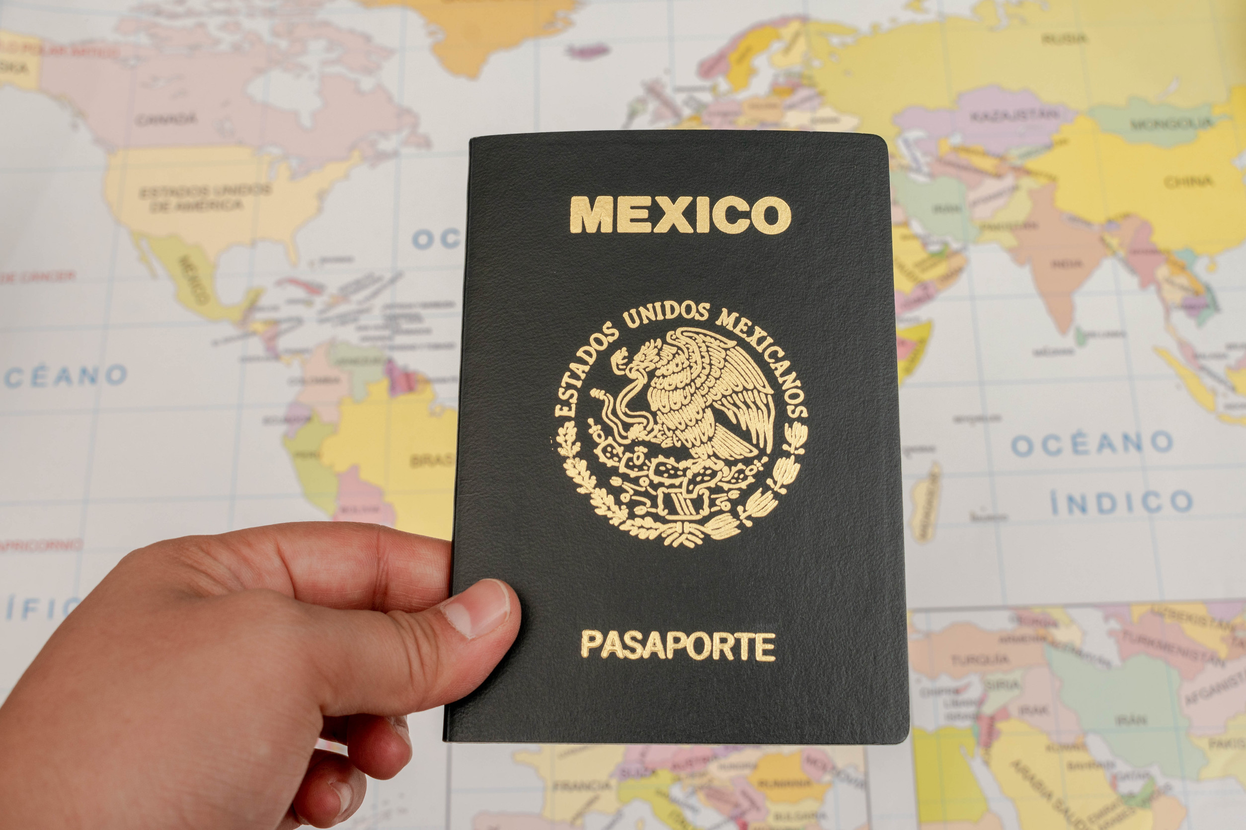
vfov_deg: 29.9
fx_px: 1557
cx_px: 623
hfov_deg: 43.6
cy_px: 415
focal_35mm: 45
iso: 100
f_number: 11
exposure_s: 1/125
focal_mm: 30
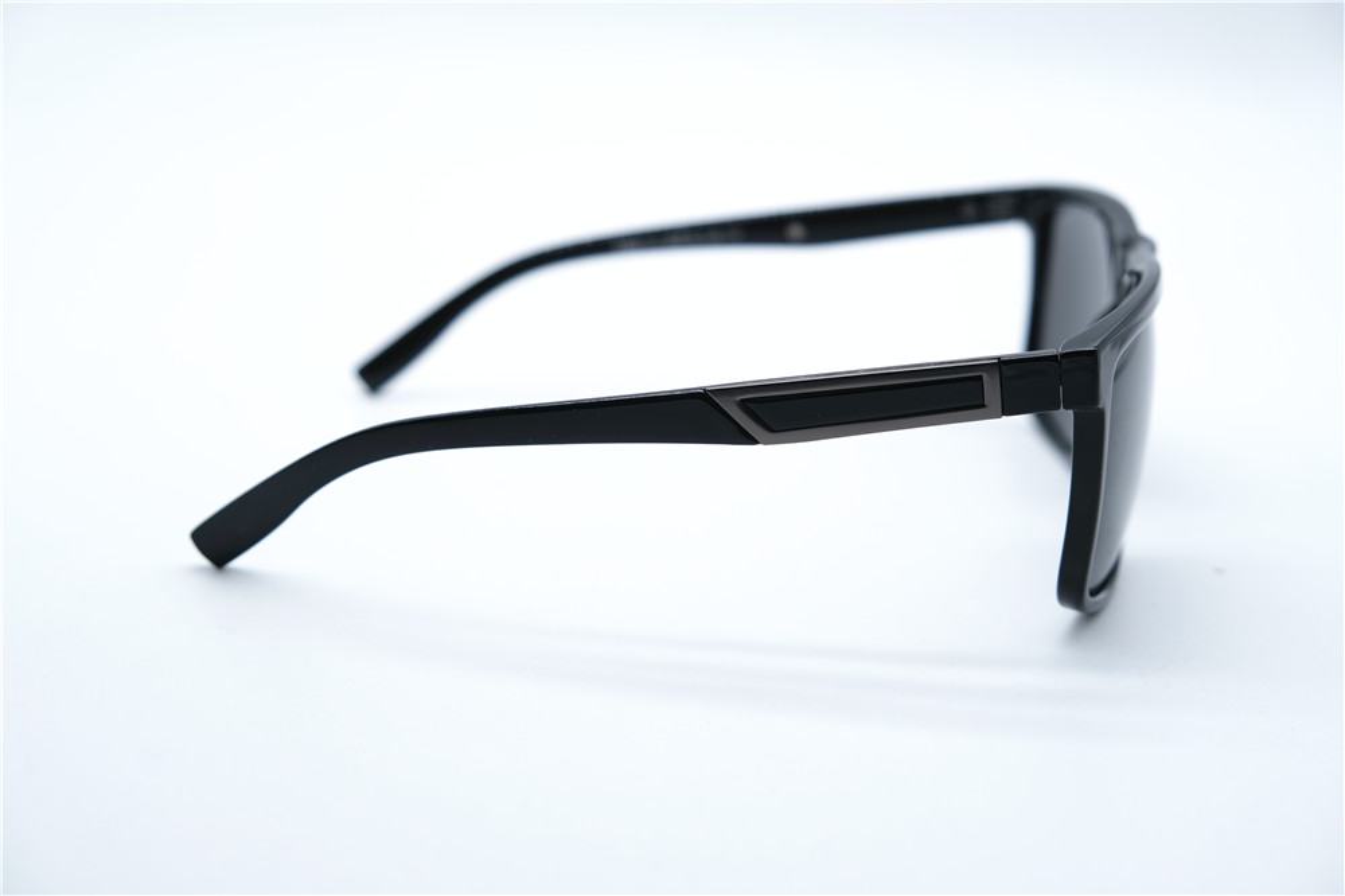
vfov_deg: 24.2
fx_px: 2091
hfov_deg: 35.7
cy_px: 448
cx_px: 672
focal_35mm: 56
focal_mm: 37.4
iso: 160
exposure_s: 1/240
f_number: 4.5
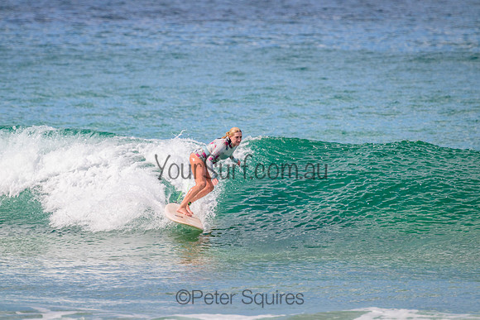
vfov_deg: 1.7
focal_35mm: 800
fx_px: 10669
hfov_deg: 2.6
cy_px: 160
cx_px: 240
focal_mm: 800
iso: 1000
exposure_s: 1/2000
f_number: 11
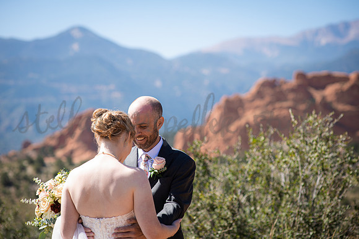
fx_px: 847
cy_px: 120
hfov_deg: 23.9
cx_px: 180
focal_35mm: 85
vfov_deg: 16.1
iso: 100
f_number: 3.2
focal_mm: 85
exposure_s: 1/800
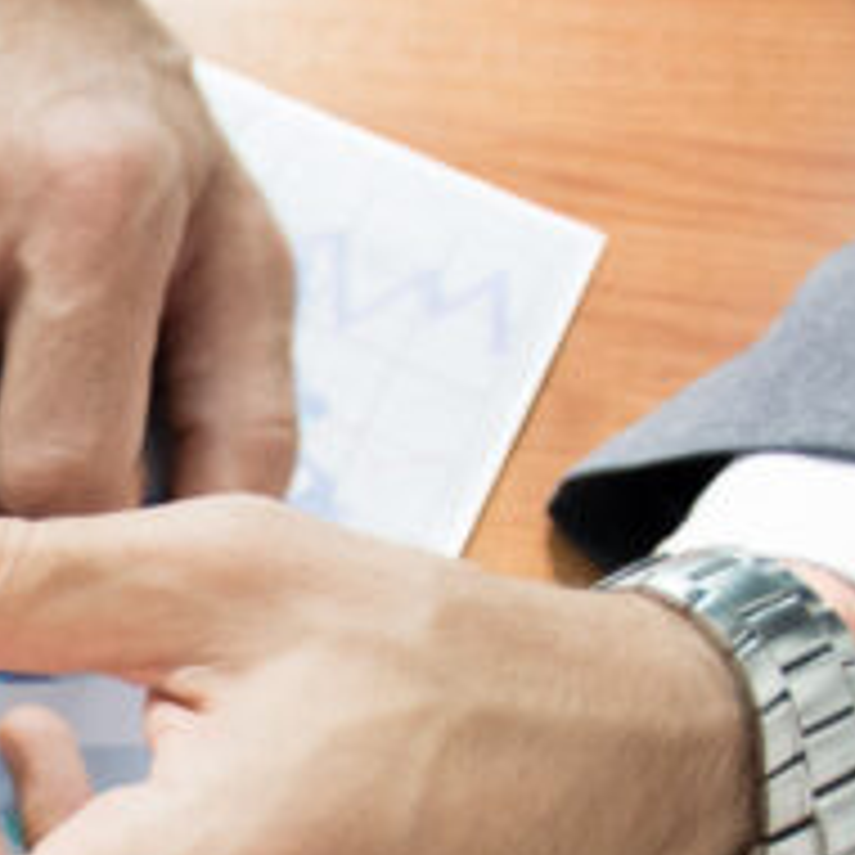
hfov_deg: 16.9
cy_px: 1375
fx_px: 2431
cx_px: -634
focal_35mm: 87
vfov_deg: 17.4
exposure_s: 1/160
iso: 800
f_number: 2.8
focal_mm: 19
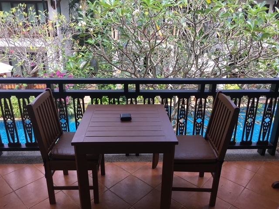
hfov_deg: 61.7
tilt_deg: -20.2
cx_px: 140
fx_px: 234
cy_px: 104
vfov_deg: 48.2
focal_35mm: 29
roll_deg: -0.5
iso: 25
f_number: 2.2
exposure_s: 1/390
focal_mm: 4.15
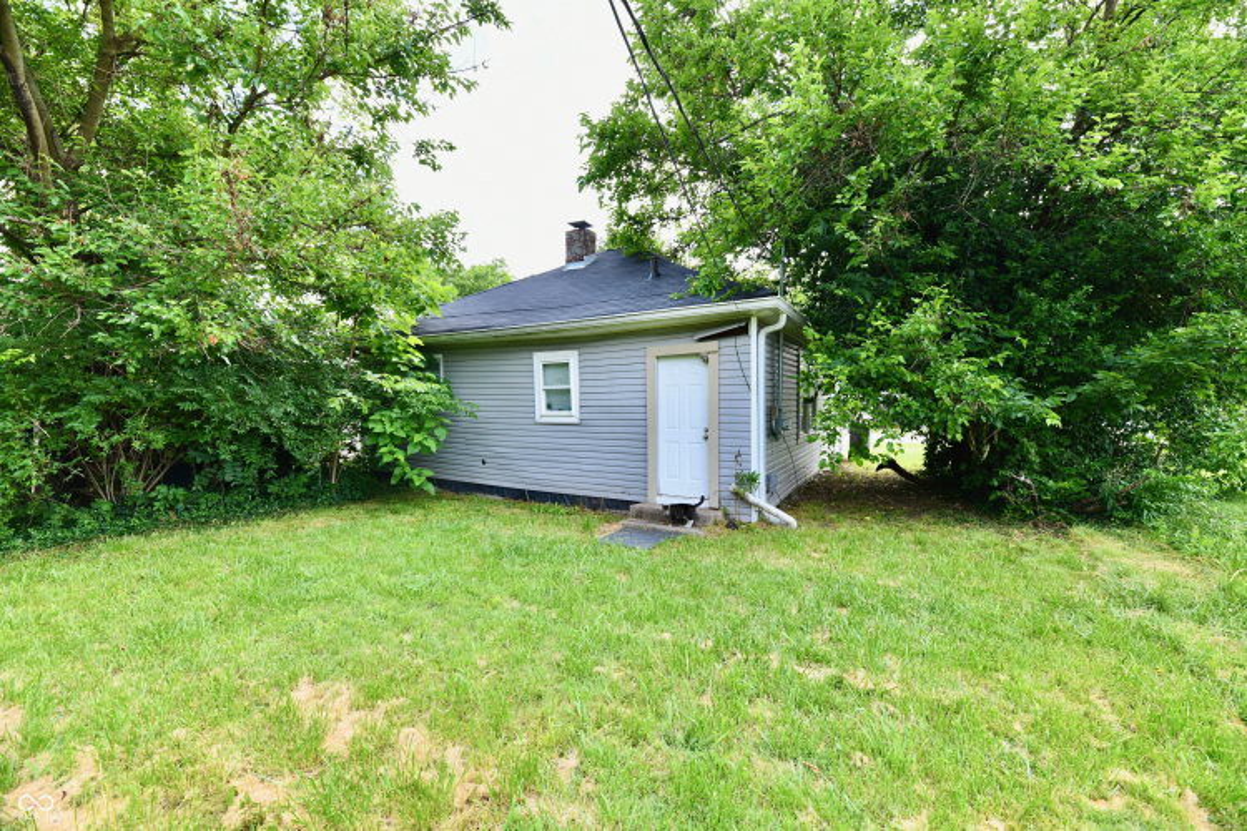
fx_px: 485
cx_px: 624
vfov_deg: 81.2
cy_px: 416
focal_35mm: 14
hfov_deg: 104.3
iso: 640
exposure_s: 1/250
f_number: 8
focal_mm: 14
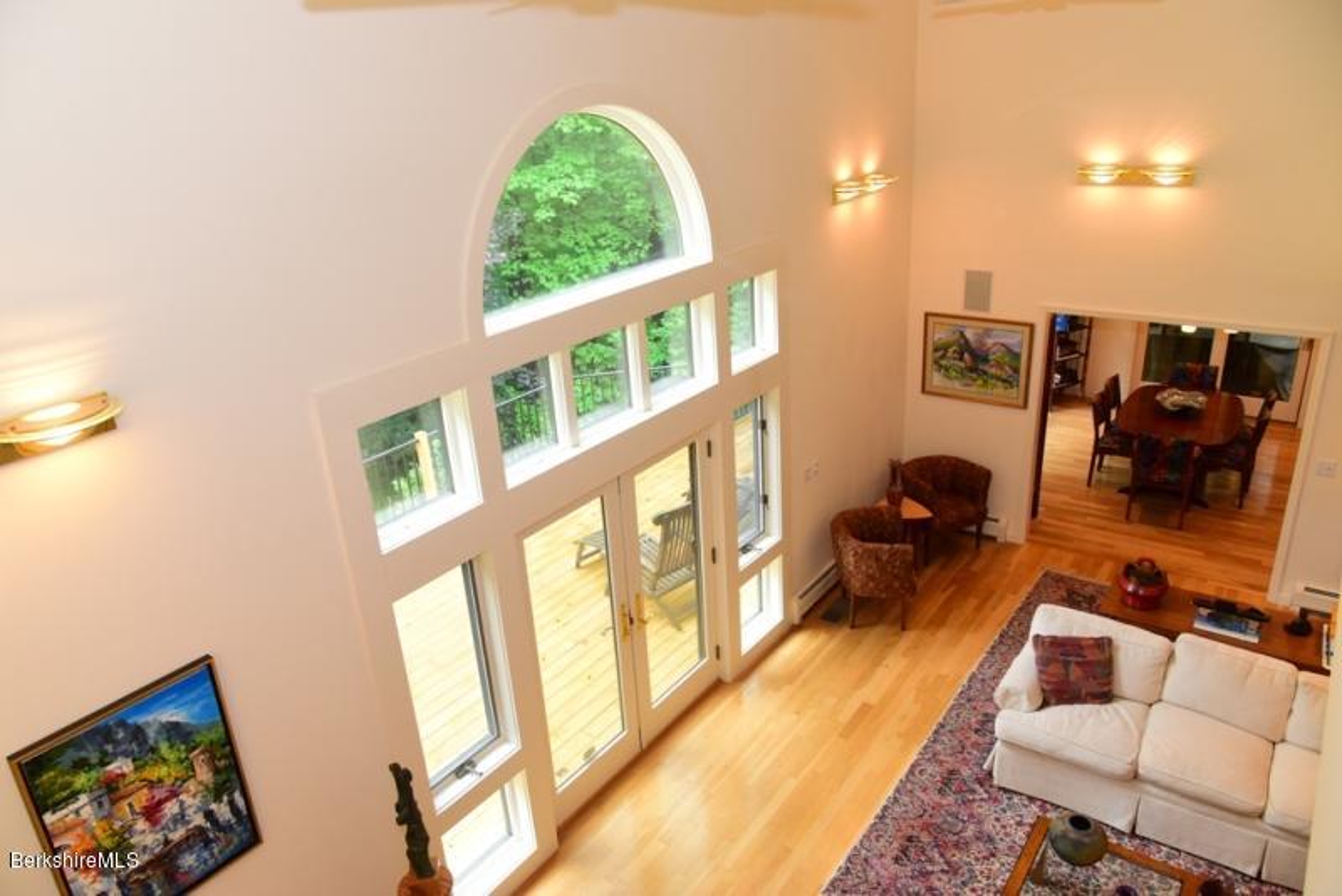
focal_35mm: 24
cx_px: 671
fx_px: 895
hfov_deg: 73.7
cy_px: 448
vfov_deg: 53.2
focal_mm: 24
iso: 800
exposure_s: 1/40
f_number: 6.3
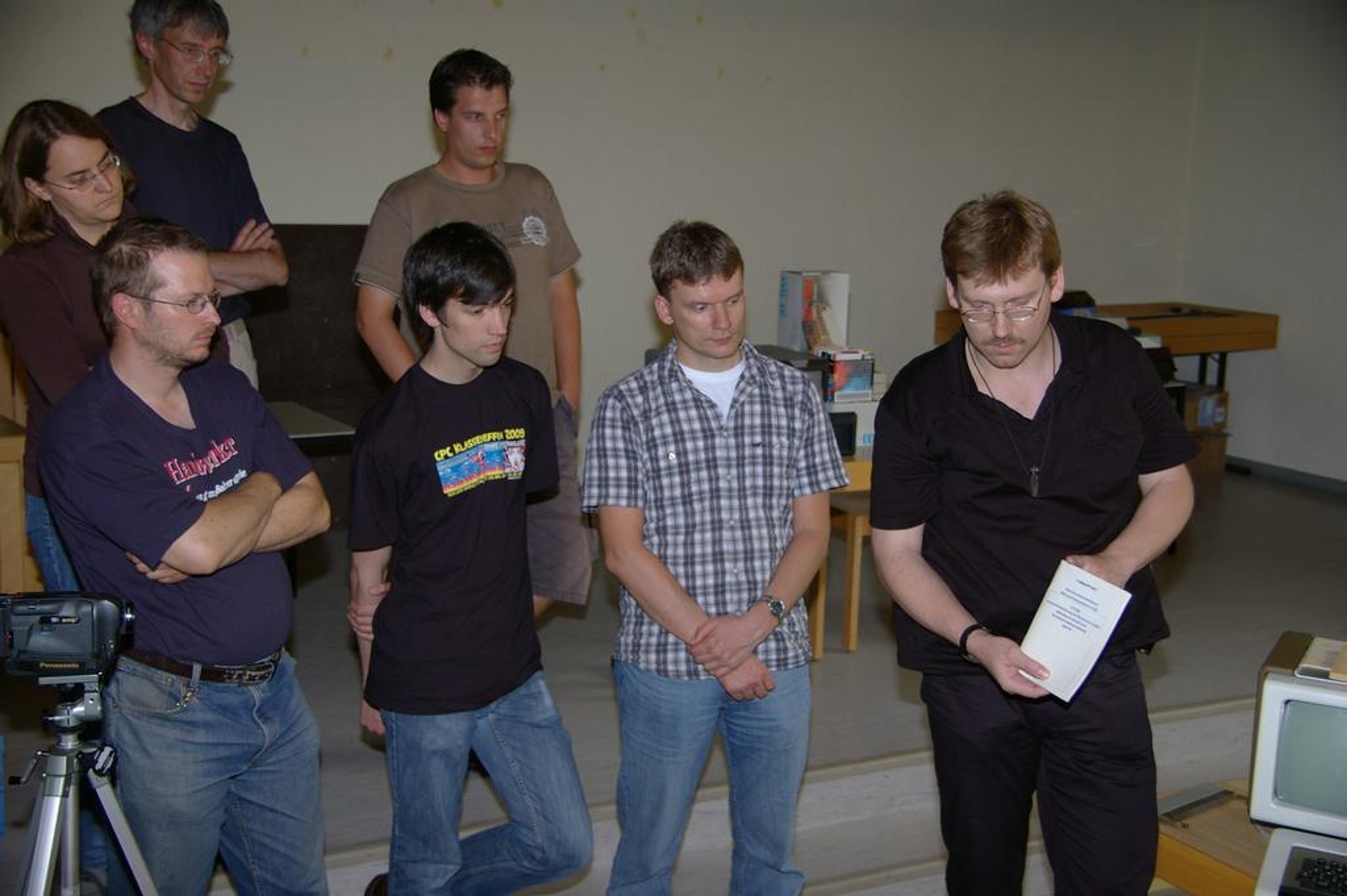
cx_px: 674
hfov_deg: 40.0
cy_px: 448
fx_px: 1851
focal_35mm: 50
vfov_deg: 27.2
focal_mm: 33
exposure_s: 1/50
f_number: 4
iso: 200
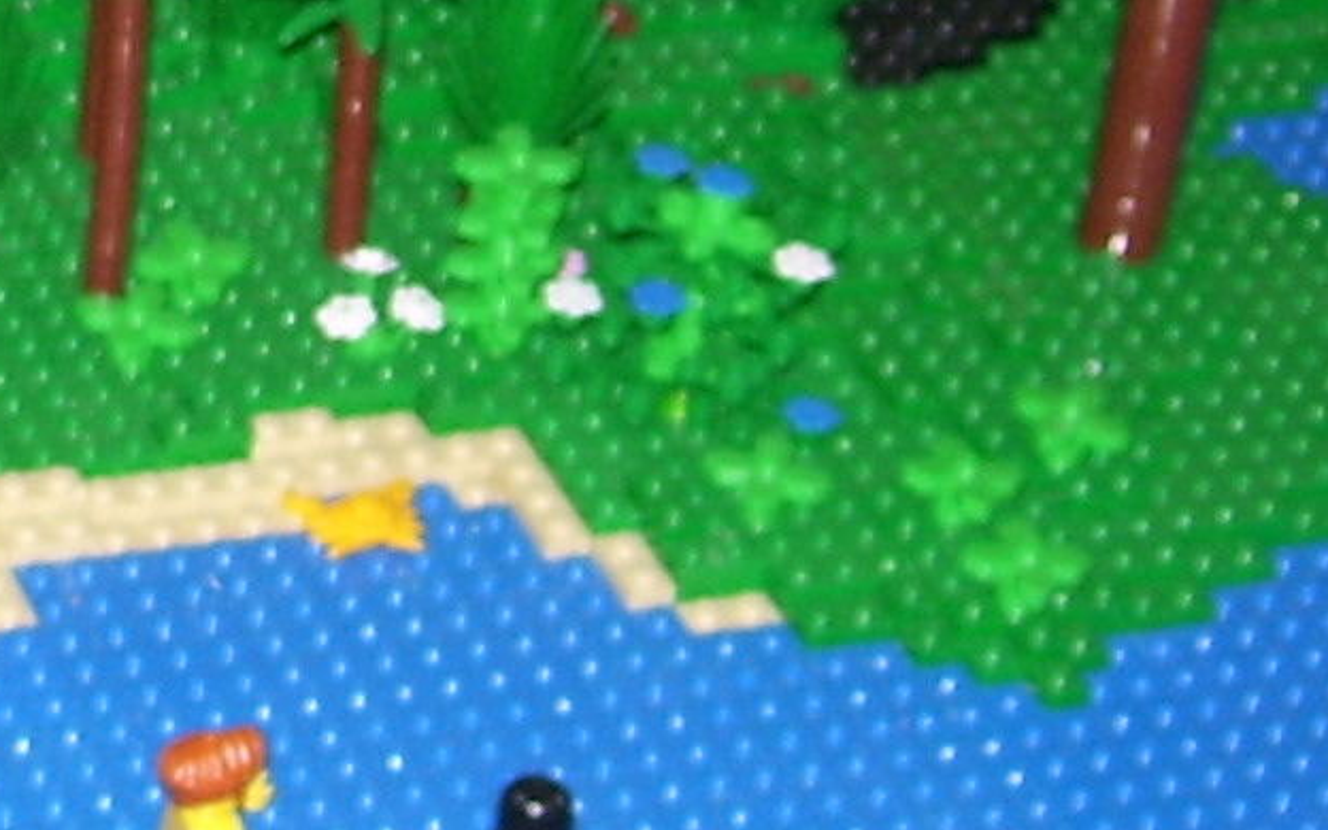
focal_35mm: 141
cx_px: -643
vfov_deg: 9.2
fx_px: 5103
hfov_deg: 13.9
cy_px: -87
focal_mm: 6
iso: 80
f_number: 2.7
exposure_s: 1/60
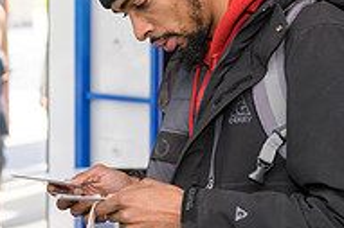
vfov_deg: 9.4
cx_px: 160
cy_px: 73
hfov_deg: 14.1
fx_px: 1394
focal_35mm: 146
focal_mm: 48
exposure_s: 1/125
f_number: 3.2
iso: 200
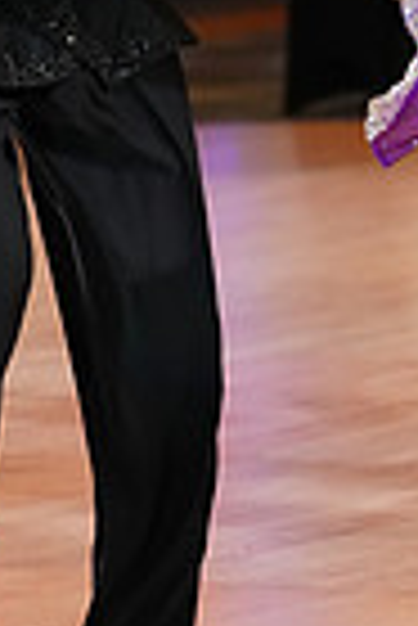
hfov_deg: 4.7
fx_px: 5073
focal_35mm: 292
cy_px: -203
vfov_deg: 7.0
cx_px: 443
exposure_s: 1/640
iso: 3200
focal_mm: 70
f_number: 2.8
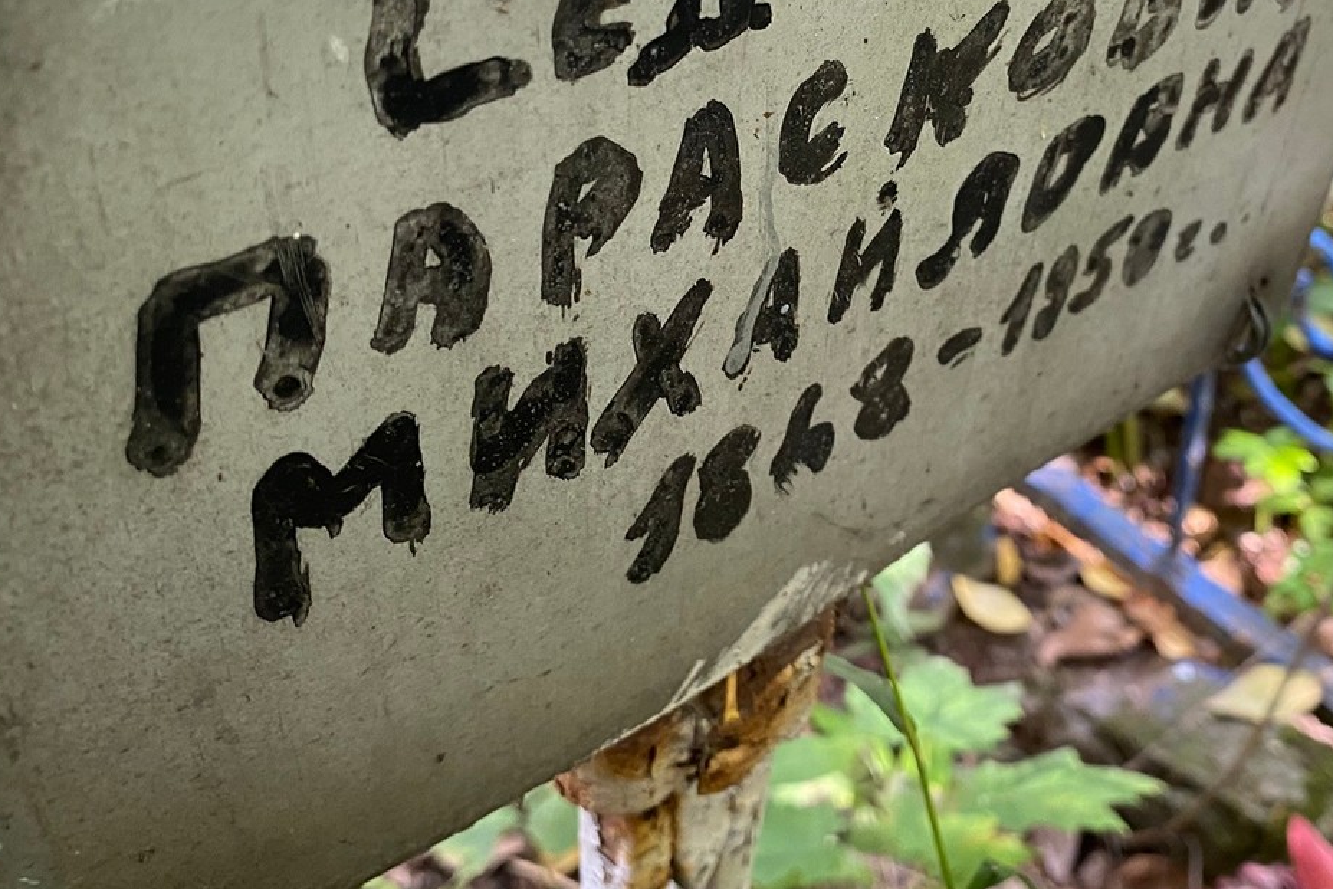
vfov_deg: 31.6
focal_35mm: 42
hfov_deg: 45.3
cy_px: 289
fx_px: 1555
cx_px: 946
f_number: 1.8
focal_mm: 4.25
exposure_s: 1/63
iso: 125
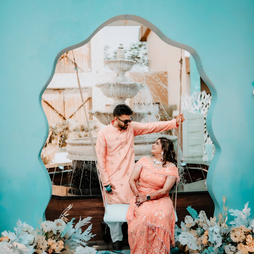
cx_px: 126
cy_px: 149
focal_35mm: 45
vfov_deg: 37.4
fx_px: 374
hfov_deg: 37.6
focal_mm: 35
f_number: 1.4
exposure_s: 1/1000
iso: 80
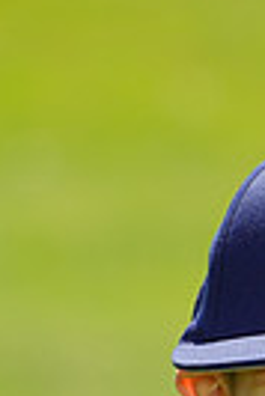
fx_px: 12014
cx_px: 332
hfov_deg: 1.3
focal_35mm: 1091
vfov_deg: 1.9
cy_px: 825
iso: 100
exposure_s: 1/250
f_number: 7.1
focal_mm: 250
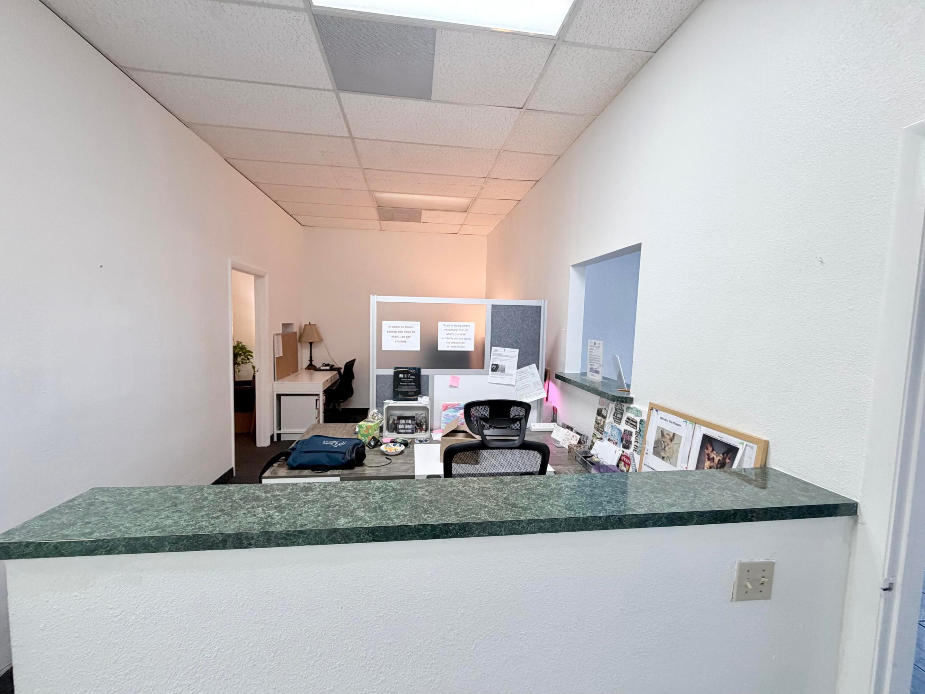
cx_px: 462
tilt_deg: -4.1
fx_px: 374
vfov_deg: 85.7
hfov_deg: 102.1
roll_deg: -1.1
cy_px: 347
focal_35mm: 14
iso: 200
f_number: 2.2
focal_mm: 2.22
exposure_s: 1/60
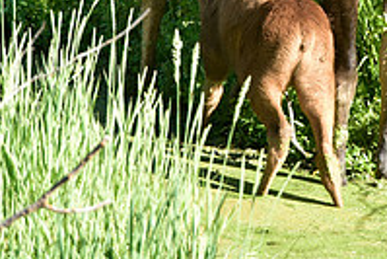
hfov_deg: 0.8
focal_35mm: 2481
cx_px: 354
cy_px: -89
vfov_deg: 0.6
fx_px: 26689
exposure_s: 1/400
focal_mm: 850
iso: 800
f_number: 11
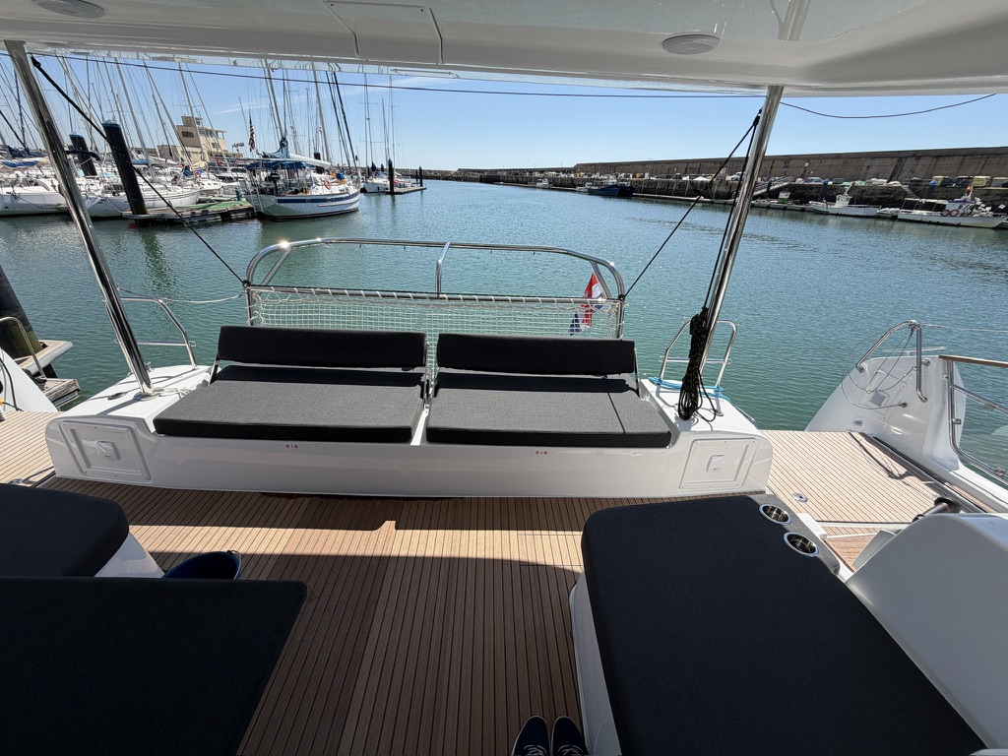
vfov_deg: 85.7
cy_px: 378
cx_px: 504
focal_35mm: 14
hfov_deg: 102.1
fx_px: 408
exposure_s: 1/864
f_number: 2.2
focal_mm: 2.22
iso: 20
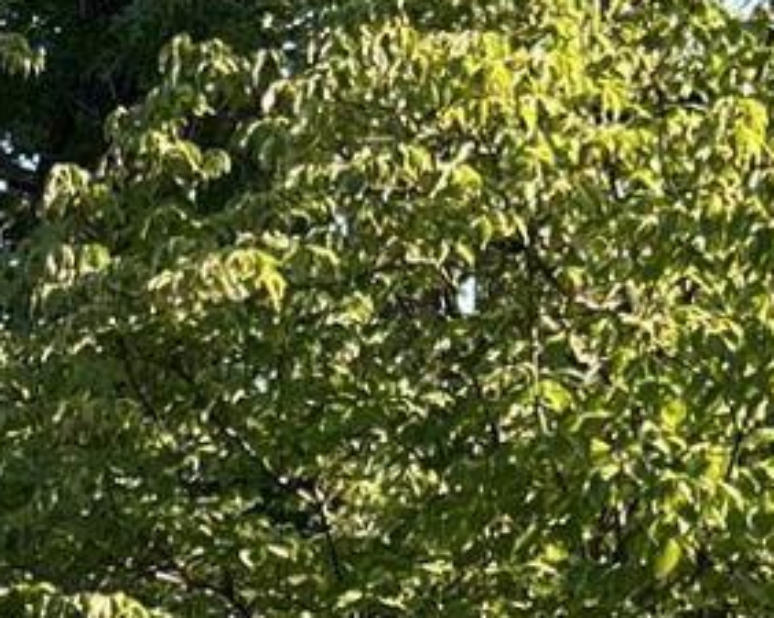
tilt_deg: +2.4
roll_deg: -0.1
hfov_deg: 9.6
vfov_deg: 8.4
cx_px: -1243
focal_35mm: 173
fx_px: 3959
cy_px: 1349
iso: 50
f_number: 1.5
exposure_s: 1/611
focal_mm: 5.7
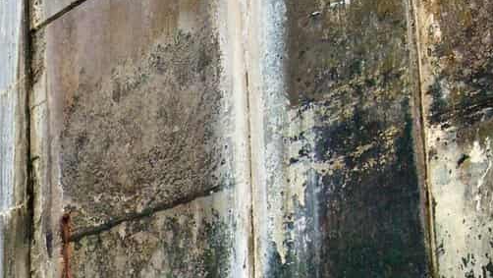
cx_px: -63
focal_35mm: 60
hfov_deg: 30.7
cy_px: 392
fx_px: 785
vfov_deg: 18.3
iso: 640
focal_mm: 12
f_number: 8
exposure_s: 1/640
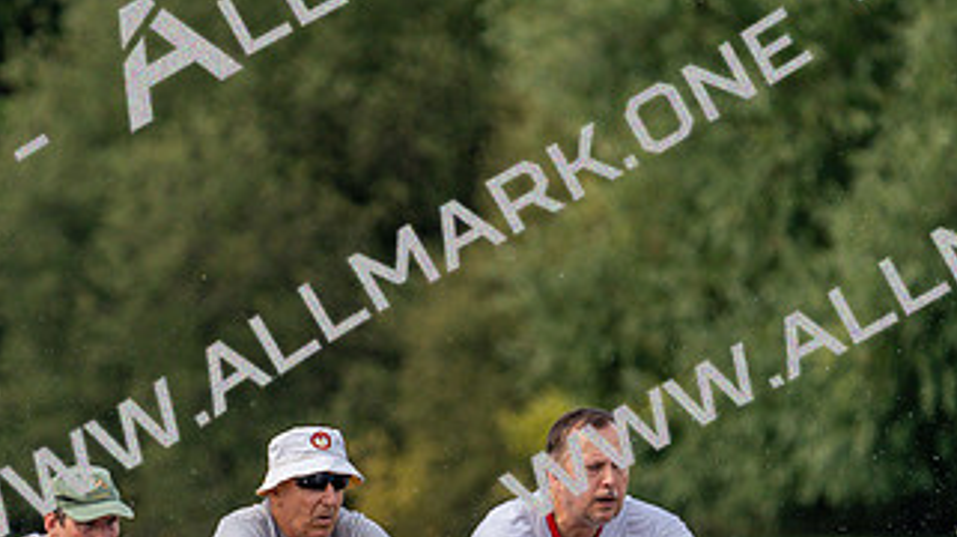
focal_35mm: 771
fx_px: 19550
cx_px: 283
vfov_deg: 1.6
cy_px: 568
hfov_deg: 2.8
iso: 500
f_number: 6.3
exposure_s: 1/1600
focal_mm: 407
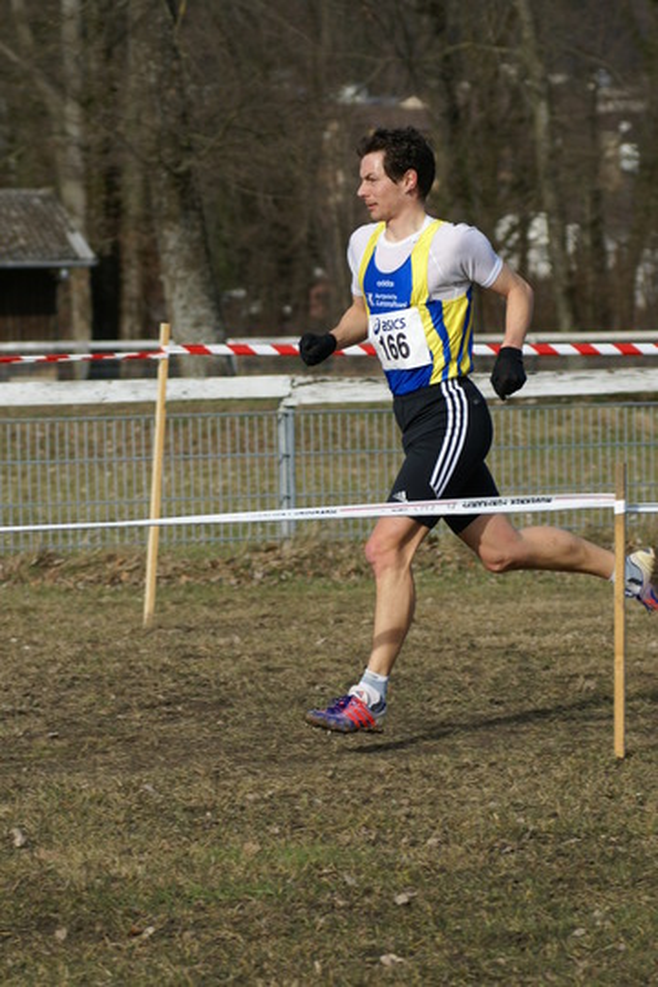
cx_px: 329
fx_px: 5551
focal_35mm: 202
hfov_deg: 6.8
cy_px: 494
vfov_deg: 10.2
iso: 100
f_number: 5.6
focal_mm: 135
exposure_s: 1/500
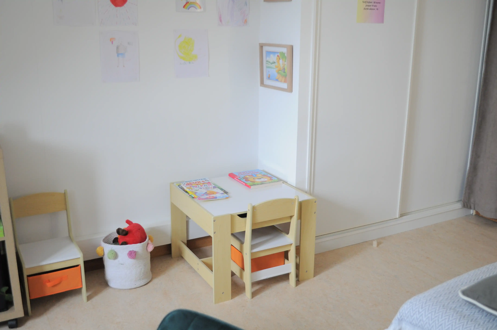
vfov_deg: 34.1
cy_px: 165
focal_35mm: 39
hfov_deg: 49.6
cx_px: 248
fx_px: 538
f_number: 4.2
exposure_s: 1/50
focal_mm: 26
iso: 800
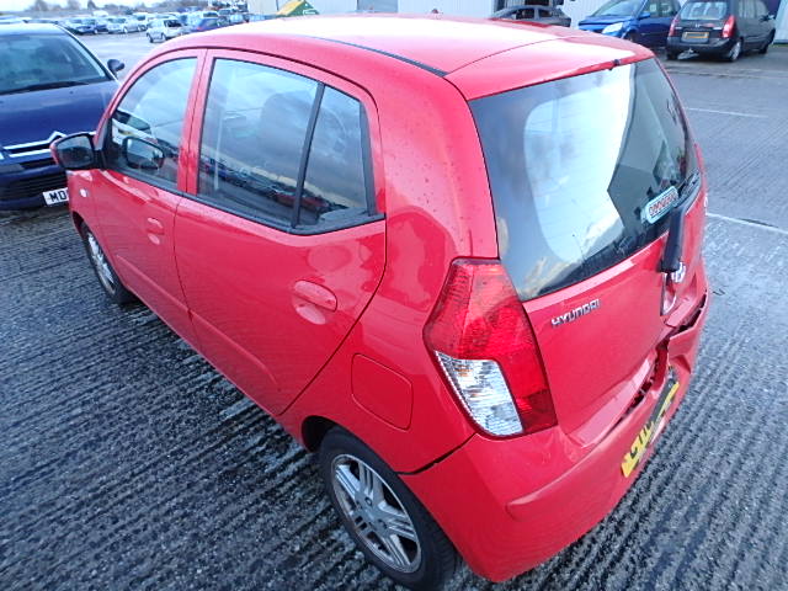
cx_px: 394
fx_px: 478
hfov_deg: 79.0
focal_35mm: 21
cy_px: 296
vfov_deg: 63.4
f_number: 3.5
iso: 200
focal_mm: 3.7
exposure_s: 1/50
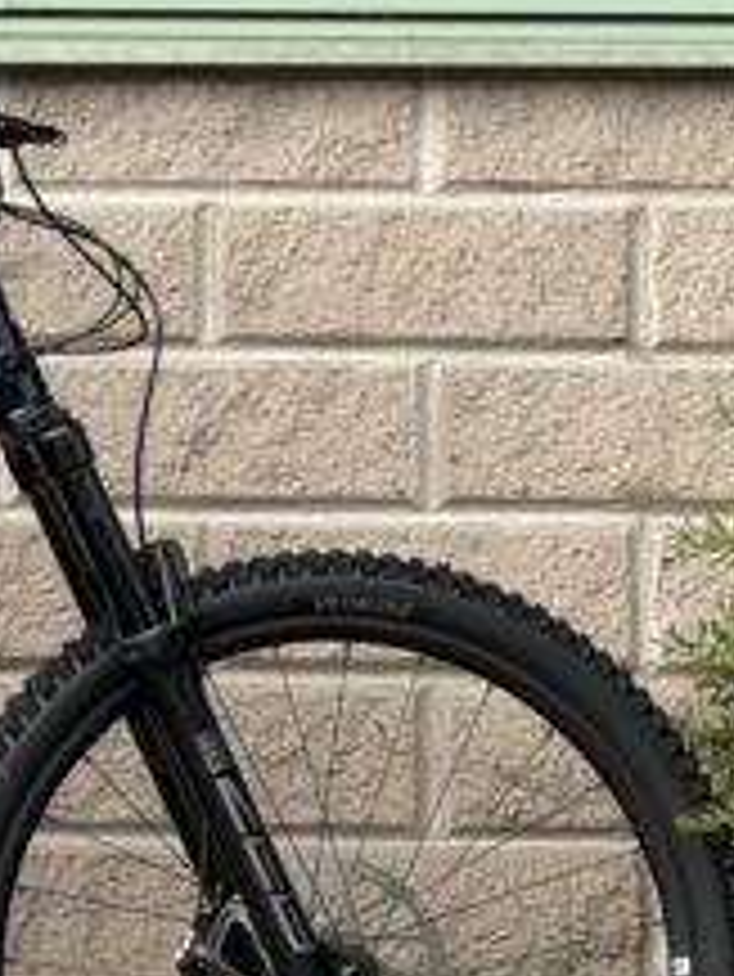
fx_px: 7795
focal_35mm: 276
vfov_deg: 7.2
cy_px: 391
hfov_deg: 5.3
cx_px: -428
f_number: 2.8
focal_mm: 16.89
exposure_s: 1/279
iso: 50
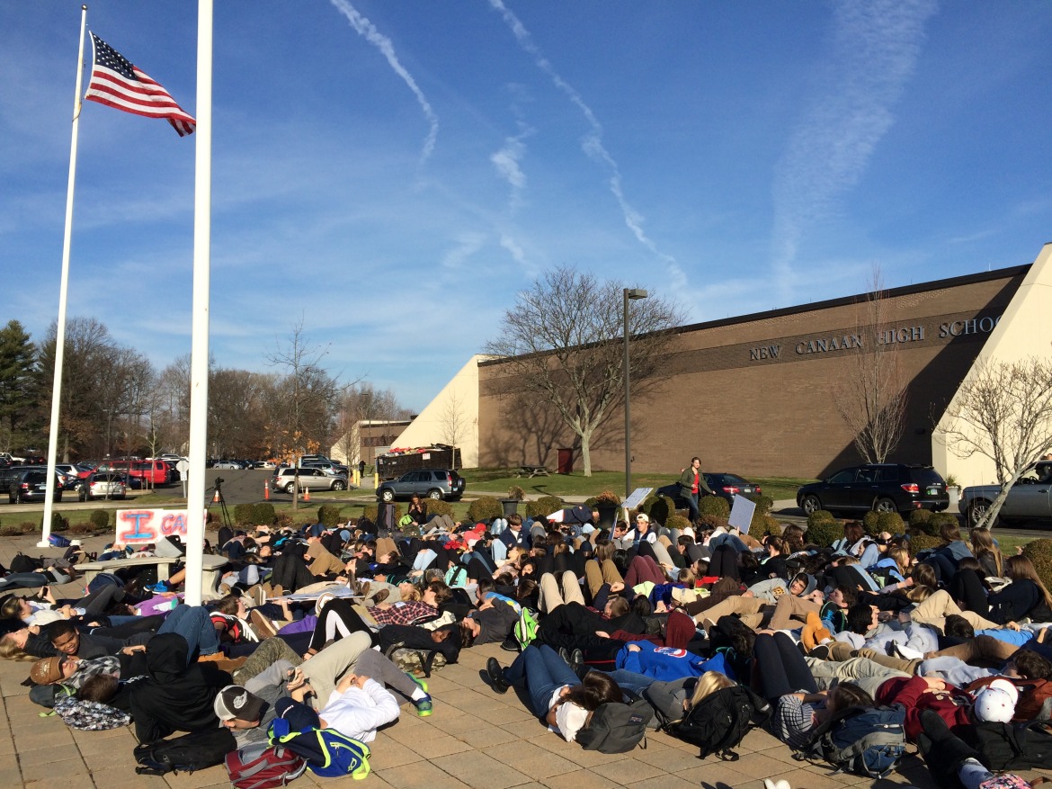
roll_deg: +1.7
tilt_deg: +3.4
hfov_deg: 61.7
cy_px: 394
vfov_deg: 48.2
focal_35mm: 29
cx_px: 526
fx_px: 881
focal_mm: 4.15
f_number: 2.2
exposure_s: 1/2740
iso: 32
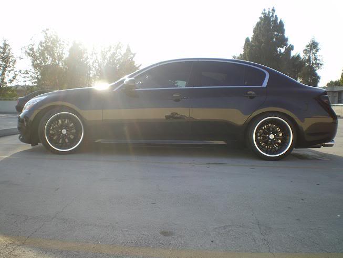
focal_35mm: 36
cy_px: 129
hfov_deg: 51.3
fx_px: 357
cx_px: 172
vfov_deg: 39.7
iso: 50
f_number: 4.6
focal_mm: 6.3
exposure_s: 1/160
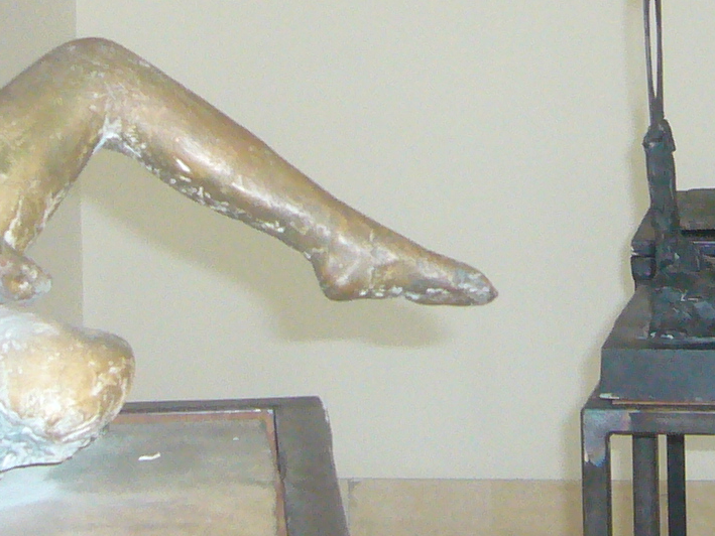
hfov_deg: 14.2
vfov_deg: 10.5
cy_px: -115
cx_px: 451
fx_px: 2872
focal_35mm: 139
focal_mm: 5.8
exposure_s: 1/60
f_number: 2.8
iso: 200
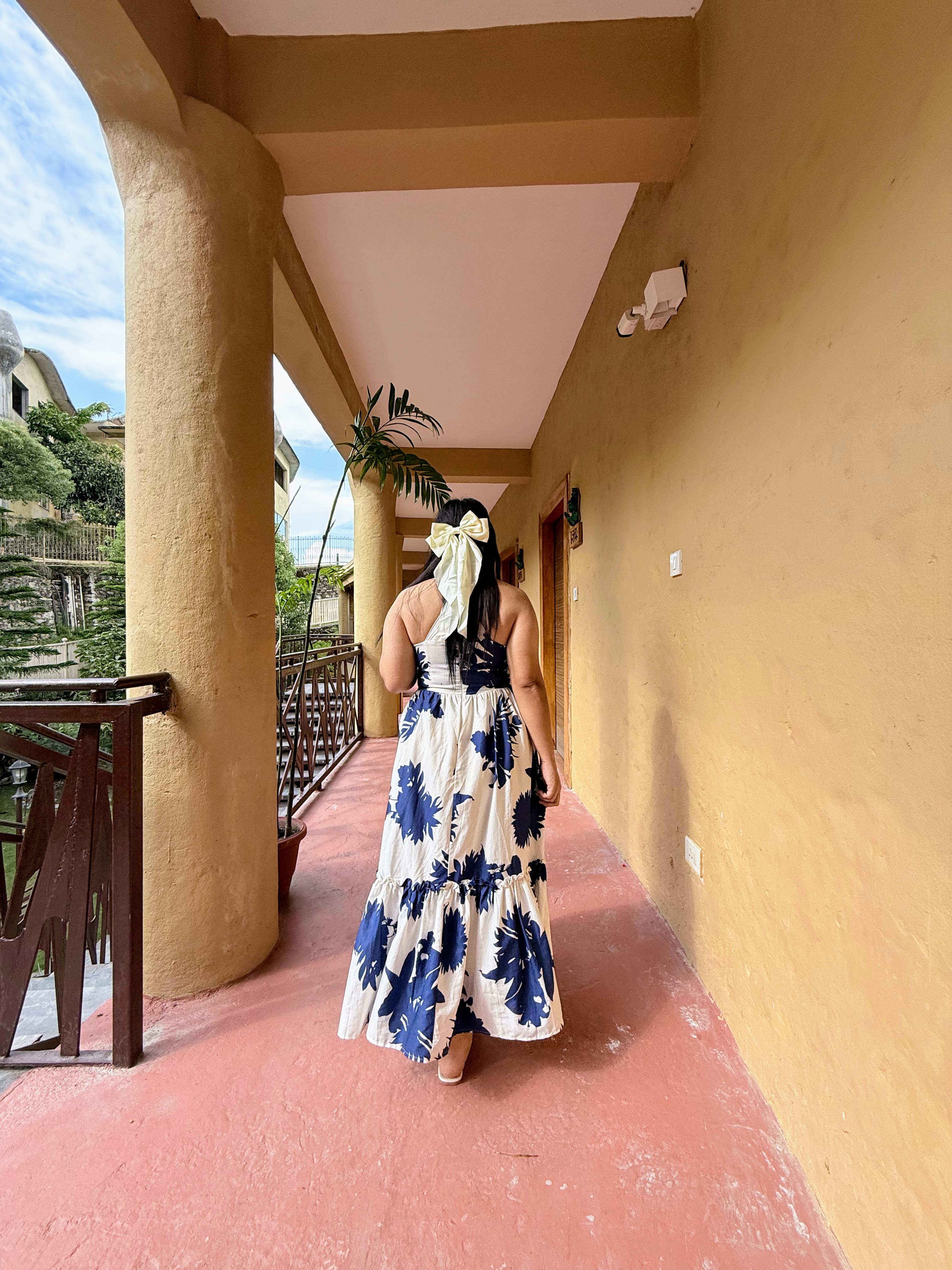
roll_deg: +0.2
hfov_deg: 85.7
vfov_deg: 102.1
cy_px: 635
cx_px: 476
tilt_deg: -0.2
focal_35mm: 14
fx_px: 513
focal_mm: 2.22
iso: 64
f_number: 2.2
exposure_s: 1/760
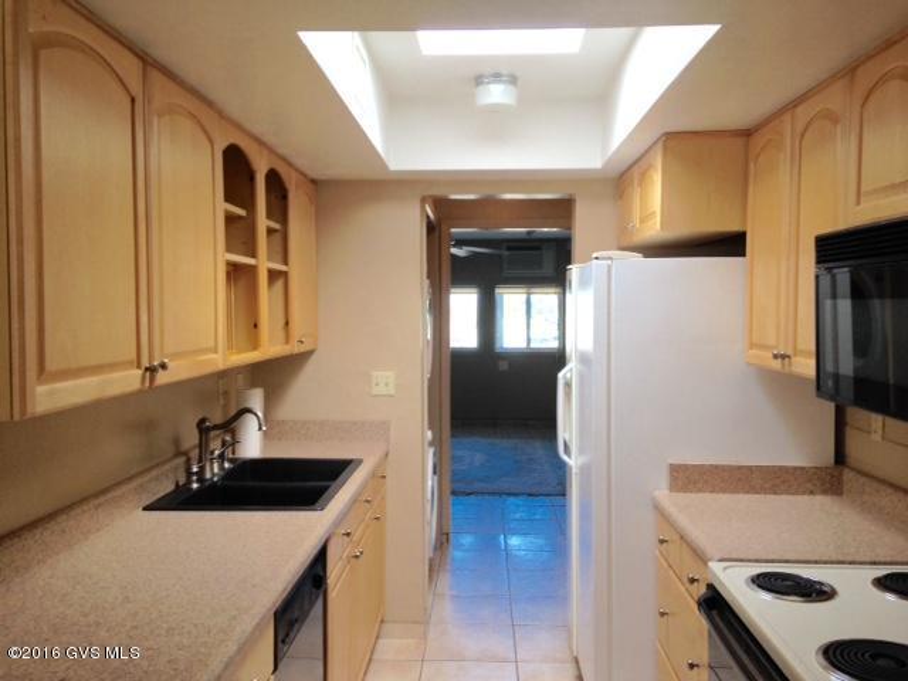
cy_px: 340
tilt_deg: -1.6
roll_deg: +0.7
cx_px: 454
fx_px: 866
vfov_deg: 42.9
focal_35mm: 33
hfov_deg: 55.4
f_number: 2.4
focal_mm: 4.12
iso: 50
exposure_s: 1/30
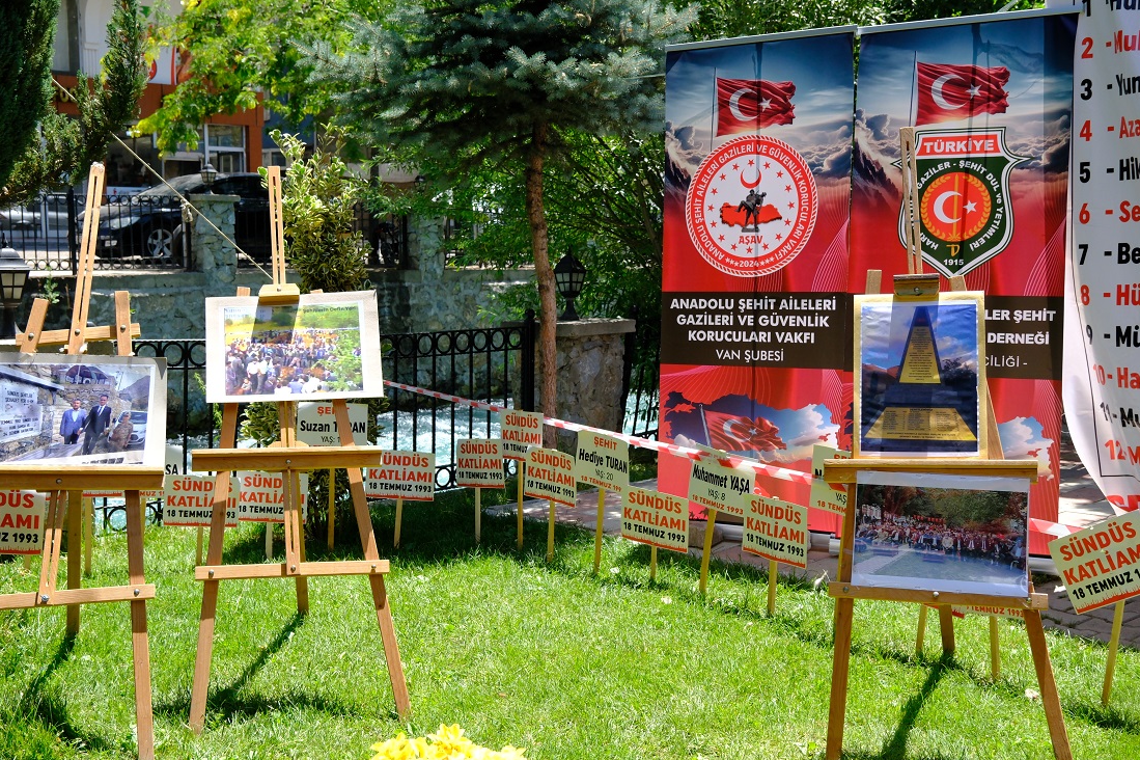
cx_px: 574
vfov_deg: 32.6
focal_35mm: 41
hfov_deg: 47.4
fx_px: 1298
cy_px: 389
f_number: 4.5
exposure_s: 1/1250
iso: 640
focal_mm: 22.3
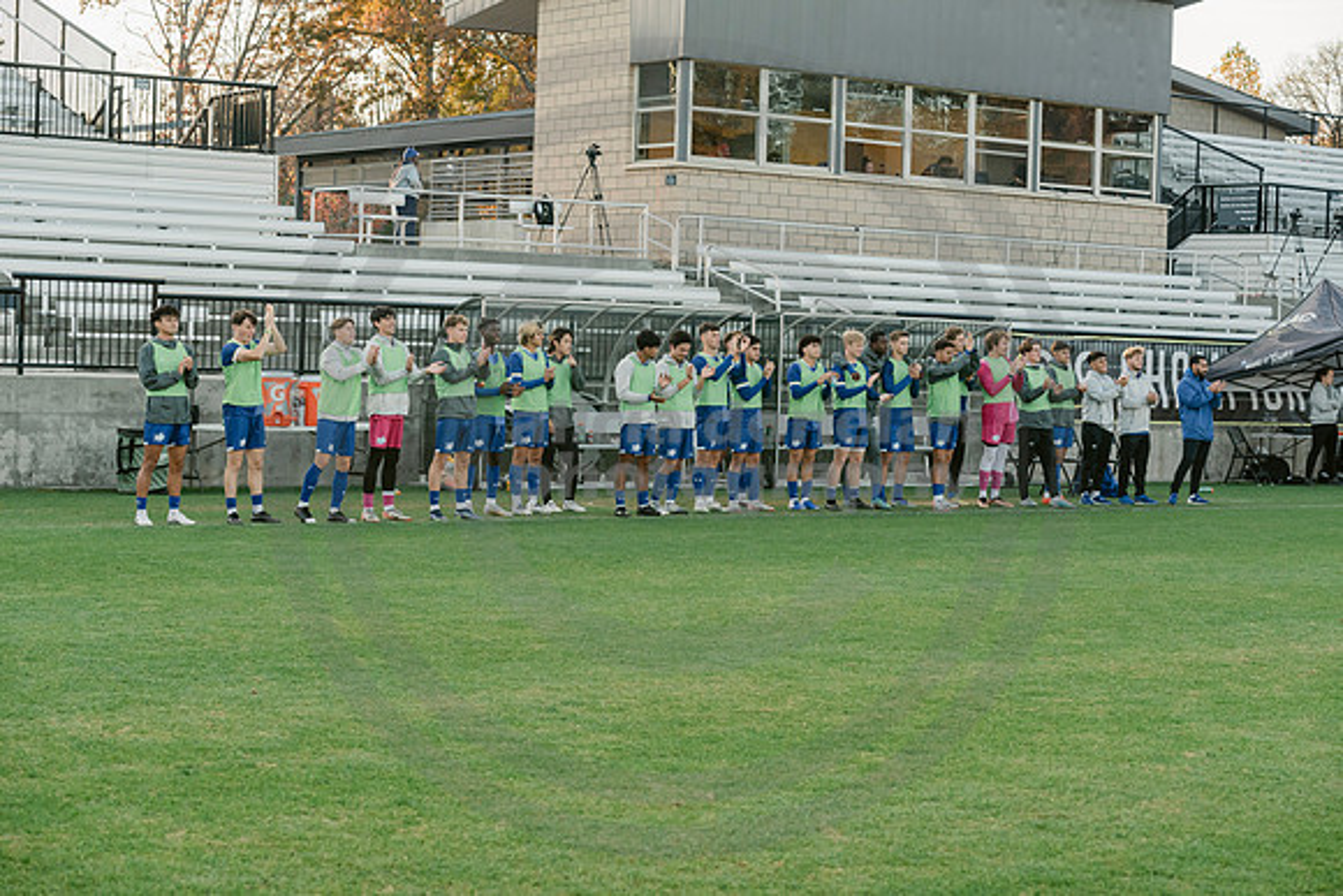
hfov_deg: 28.8
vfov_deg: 19.5
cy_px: 448
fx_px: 2612
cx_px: 672
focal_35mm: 70
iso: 1250
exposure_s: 1/640
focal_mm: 70
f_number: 5
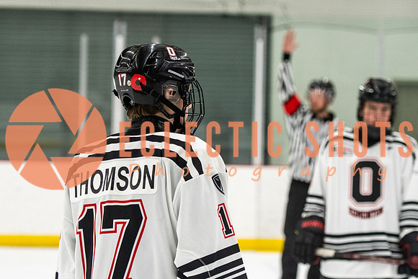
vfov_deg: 7.3
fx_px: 2189
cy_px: 101
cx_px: 195
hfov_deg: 10.9
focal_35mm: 188
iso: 1600
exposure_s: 1/400
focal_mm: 98
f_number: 2.8
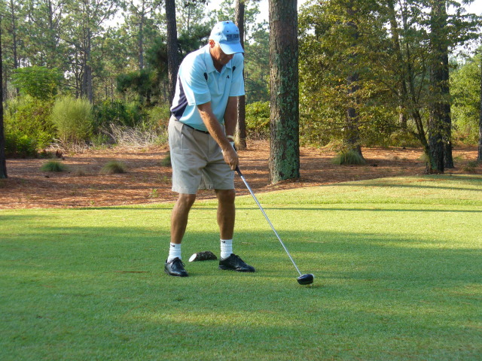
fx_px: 1225
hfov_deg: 22.3
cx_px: 241
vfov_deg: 16.8
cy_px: 180
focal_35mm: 88
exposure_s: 1/200
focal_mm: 14.5
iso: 80
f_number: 3.4
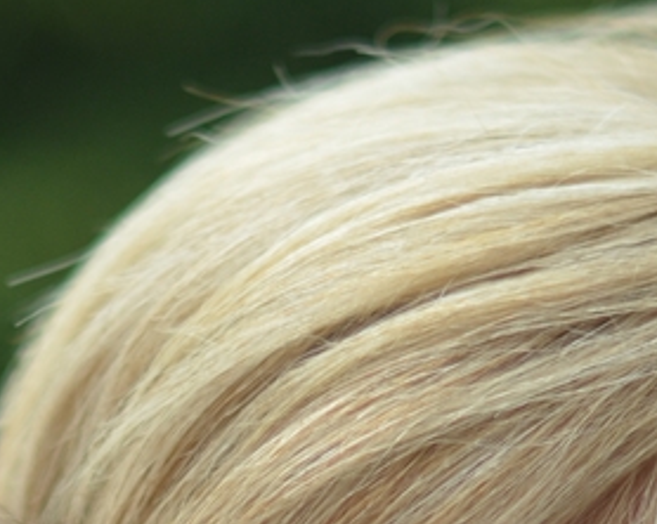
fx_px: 6296
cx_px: -35
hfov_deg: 6.0
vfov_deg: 4.7
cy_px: 982
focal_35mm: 324
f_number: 1.6
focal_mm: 50
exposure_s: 1/1000
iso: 200
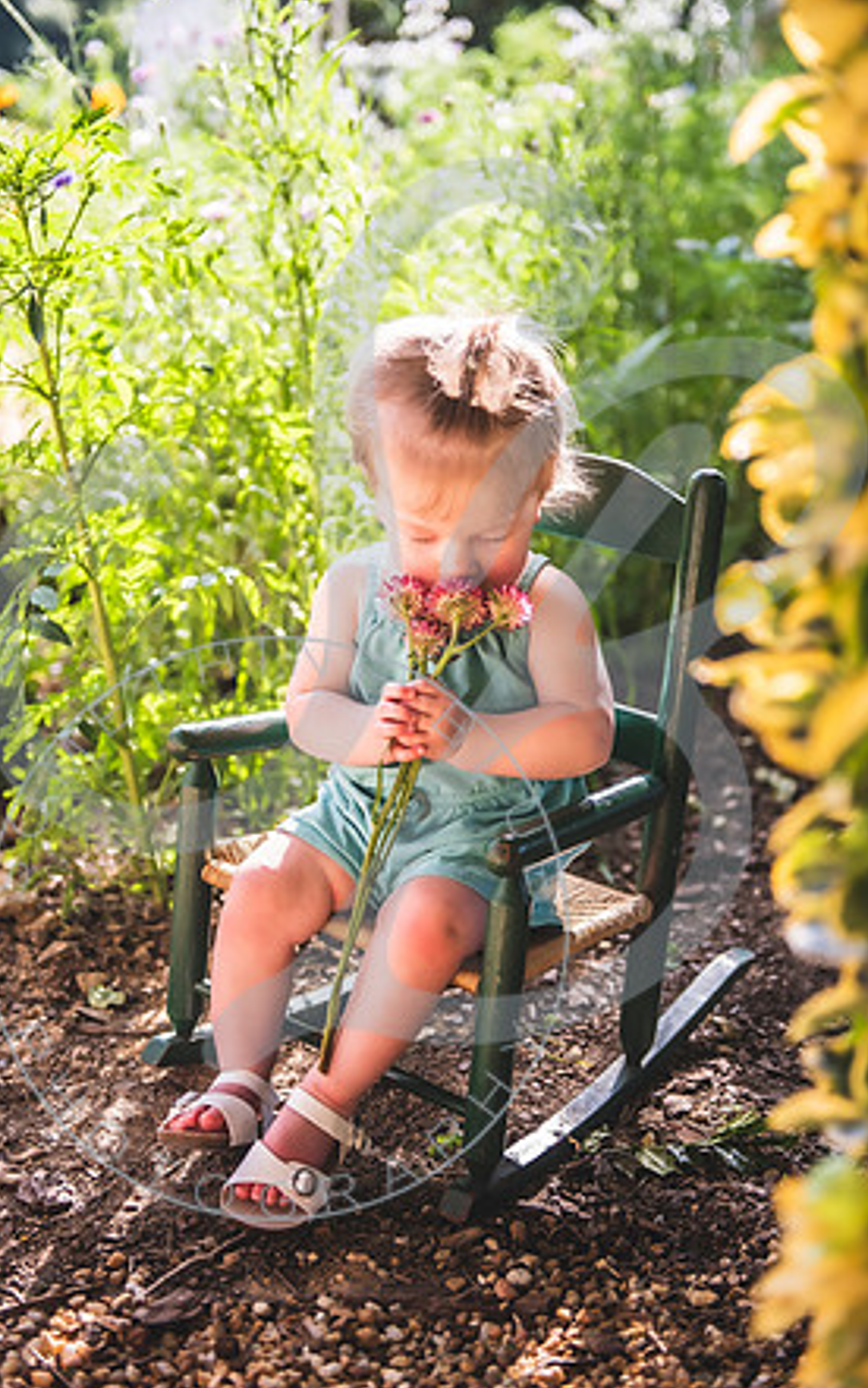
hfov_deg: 24.9
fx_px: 1966
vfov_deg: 38.9
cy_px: 689
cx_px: 418
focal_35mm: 52
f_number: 2.8
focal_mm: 50
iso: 100
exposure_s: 1/320
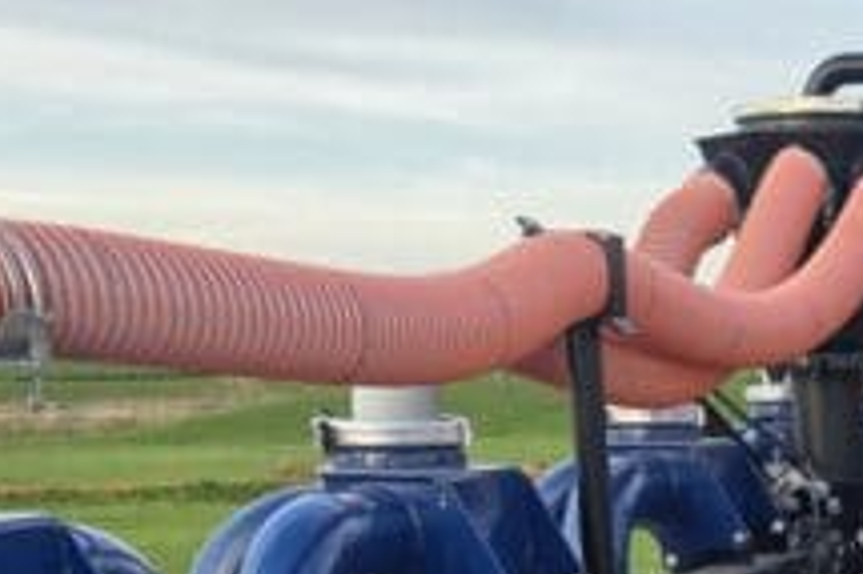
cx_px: 1003
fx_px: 2132
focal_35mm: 89
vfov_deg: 13.0
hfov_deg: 21.4
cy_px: 1200
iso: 40
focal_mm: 6.3
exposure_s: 1/180
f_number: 1.7
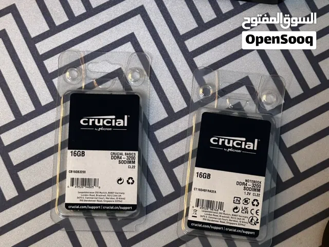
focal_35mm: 48
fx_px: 456
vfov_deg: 30.3
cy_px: 124
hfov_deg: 39.7
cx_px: 164
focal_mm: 6.86
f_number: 1.78
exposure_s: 1/38
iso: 320
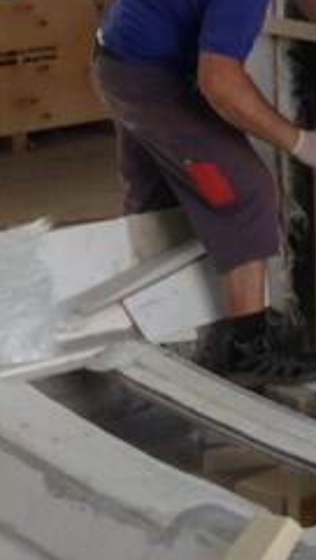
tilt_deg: -6.0
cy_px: -28
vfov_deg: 14.7
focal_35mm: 143
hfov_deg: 7.9
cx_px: 774
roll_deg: +1.4
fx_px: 2125
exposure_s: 1/134
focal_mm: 4.12
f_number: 2.4
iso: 50
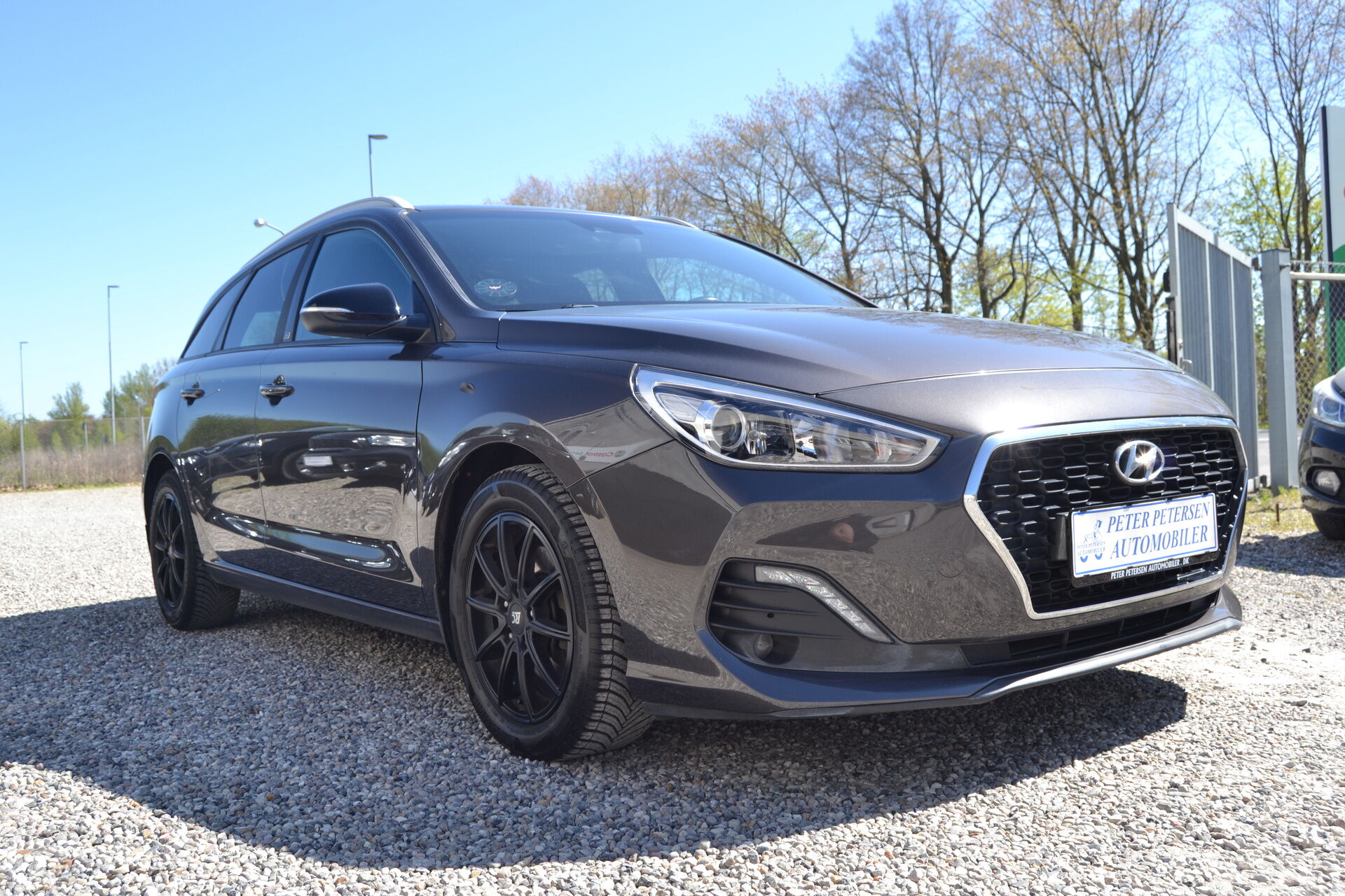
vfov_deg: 40.0
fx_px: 1233
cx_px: 672
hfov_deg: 57.2
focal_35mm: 33
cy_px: 448
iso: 100
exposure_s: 1/200
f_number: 7.1
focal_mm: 22
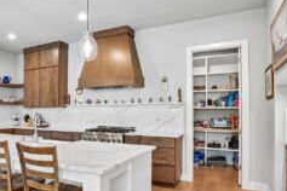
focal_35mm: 27
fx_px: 215
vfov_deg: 47.8
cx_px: 87
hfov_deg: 64.9
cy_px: 108
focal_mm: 16
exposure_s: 1/13
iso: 400
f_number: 8
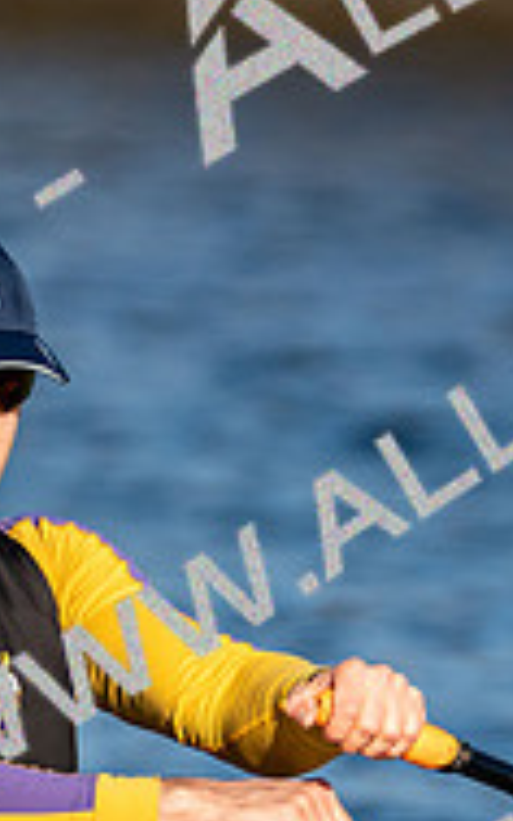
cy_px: 801
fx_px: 42019
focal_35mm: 1877
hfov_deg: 0.7
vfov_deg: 1.1
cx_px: 426
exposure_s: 1/2000
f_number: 6.3
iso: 400
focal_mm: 600
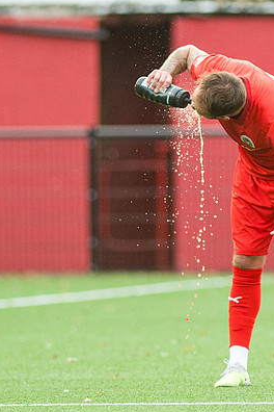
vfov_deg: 1.7
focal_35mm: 1223
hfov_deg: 1.1
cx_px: 201
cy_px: 184
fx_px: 13961
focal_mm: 300
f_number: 2.8
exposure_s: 1/800
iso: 800
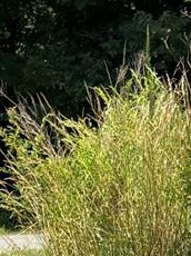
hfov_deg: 6.3
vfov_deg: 8.5
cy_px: 283
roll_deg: -0.4
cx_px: 248
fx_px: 1710
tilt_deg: -5.9
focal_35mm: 232
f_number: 1.6
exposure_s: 1/2242
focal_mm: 5.96
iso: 50
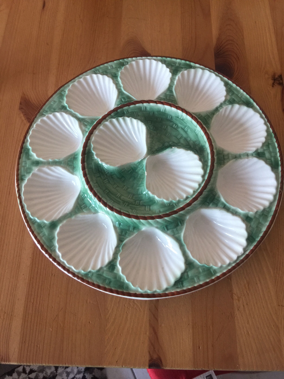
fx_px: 317
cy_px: 190
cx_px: 142
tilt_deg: -69.2
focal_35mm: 29
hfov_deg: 48.2
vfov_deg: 61.7
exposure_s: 1/33
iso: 64
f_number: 2.2
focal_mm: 4.15
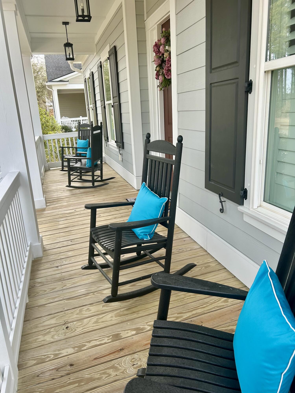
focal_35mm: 26
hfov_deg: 53.1
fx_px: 295
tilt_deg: -17.2
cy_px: 196
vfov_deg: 67.3
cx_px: 148
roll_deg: +1.4
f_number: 1.5
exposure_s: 1/521
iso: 50
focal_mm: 5.7
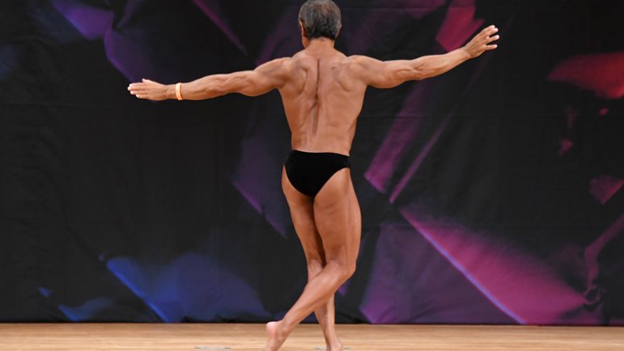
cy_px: 174
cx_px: 312
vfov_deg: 4.1
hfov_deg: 7.2
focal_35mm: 300
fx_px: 4965
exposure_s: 1/400
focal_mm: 190
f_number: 5.6
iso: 3200
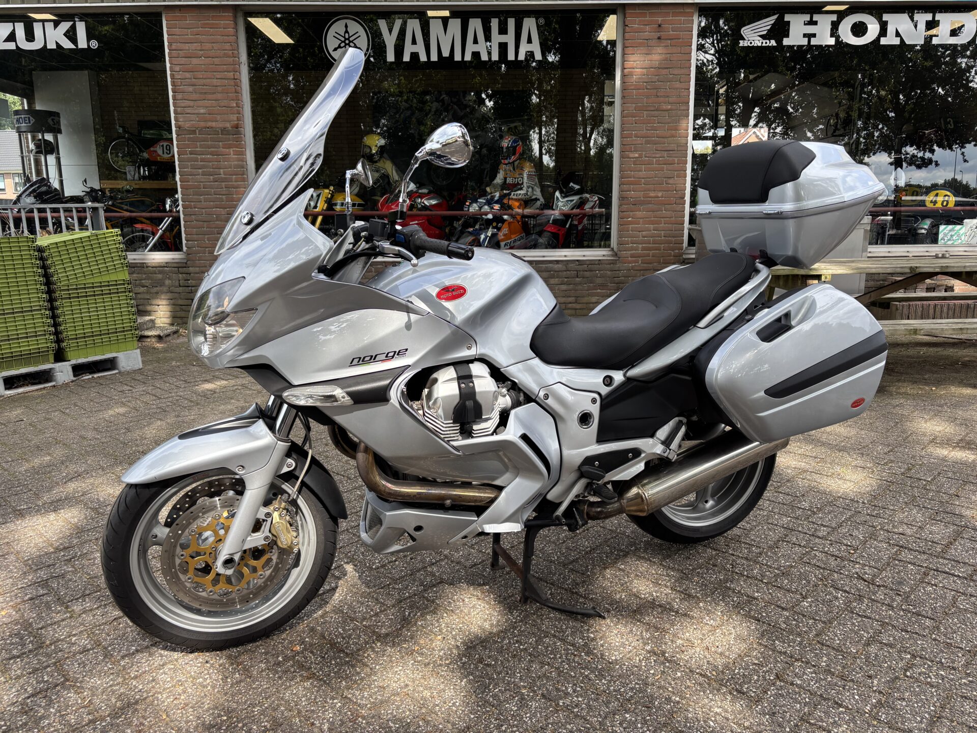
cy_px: 366
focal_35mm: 26
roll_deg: +0.2
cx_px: 488
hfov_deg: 67.3
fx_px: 734
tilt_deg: -11.0
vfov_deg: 53.1
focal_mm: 5.96
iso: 50
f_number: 1.6
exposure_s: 1/697
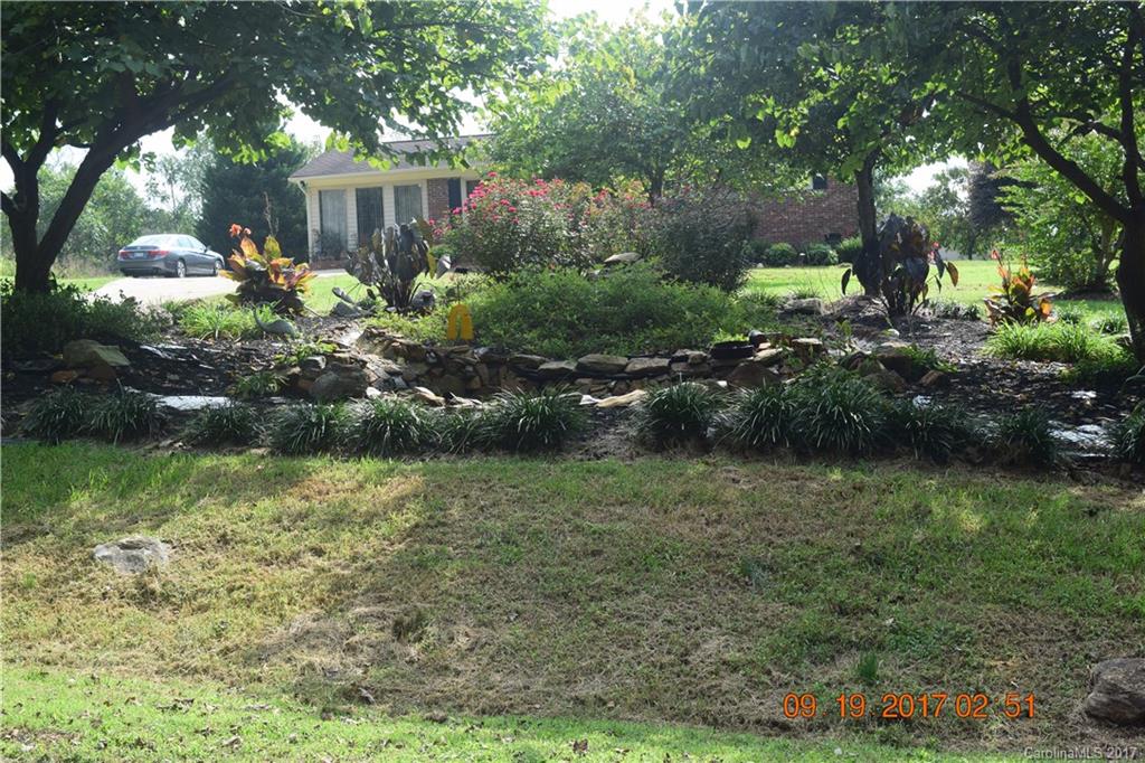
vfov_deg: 25.7
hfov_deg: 37.9
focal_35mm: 52
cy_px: 382
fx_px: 1669
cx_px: 572
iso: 400
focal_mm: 35
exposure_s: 1/320
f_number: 10
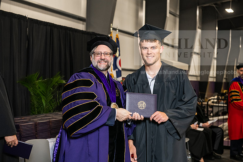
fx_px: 419
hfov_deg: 32.4
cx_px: 122
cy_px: 81
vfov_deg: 21.9
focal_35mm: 62
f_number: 5
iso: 2500
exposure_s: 1/200
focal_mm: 62
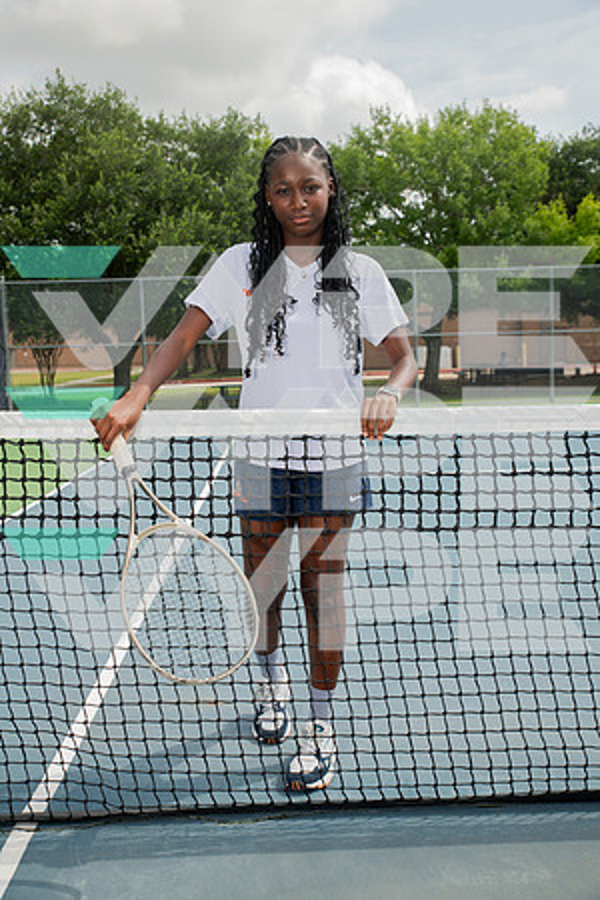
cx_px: 300
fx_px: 900
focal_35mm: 36
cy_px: 450
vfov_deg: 53.1
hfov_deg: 36.9
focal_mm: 36
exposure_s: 1/400
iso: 100
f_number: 5.6
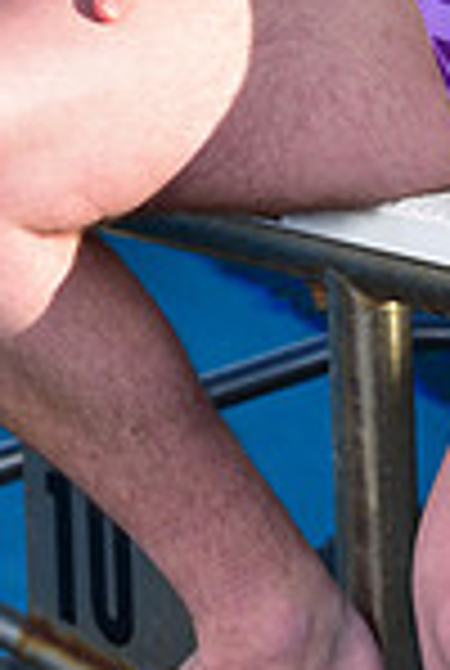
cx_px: 578
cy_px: -517
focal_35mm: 427
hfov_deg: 3.2
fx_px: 7969
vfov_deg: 4.8
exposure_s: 1/250
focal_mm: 110
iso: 64
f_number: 5.6
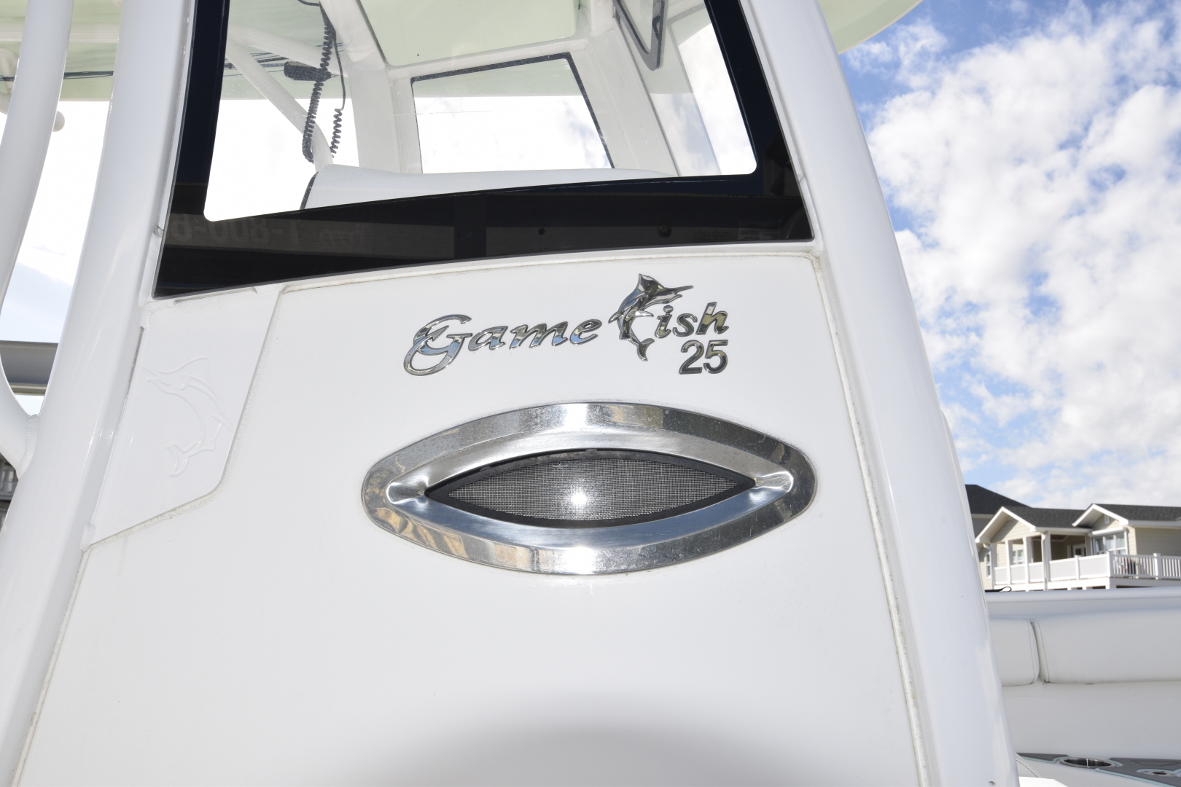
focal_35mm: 30
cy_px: 394
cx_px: 590
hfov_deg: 61.9
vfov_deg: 43.6
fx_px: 984
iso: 100
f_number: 11
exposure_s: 1/200
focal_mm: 20
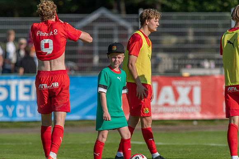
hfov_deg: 4.4
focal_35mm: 468
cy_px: 80
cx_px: 120
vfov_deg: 2.9
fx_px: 3106
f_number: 3.5
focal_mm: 300
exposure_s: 1/1600
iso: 110
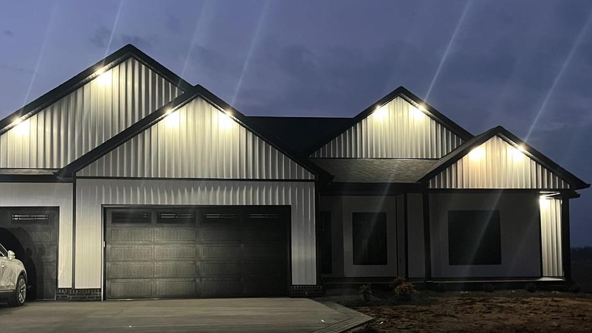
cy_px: 222
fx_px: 612
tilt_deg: +2.2
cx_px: 272
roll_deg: +1.5
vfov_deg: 30.2
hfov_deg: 51.6
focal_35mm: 39
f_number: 1.6
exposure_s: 1/30
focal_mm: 5.1
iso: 640
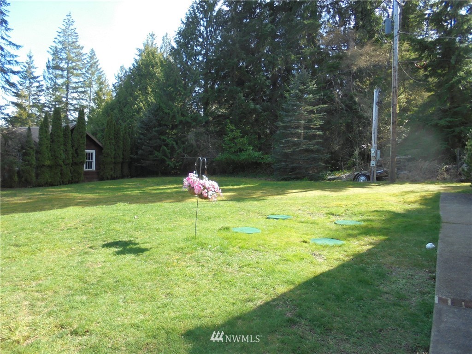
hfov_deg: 67.3
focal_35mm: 26
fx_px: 355
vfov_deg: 53.1
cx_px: 236
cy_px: 177
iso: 100
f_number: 3.5
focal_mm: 4.6
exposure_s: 1/200
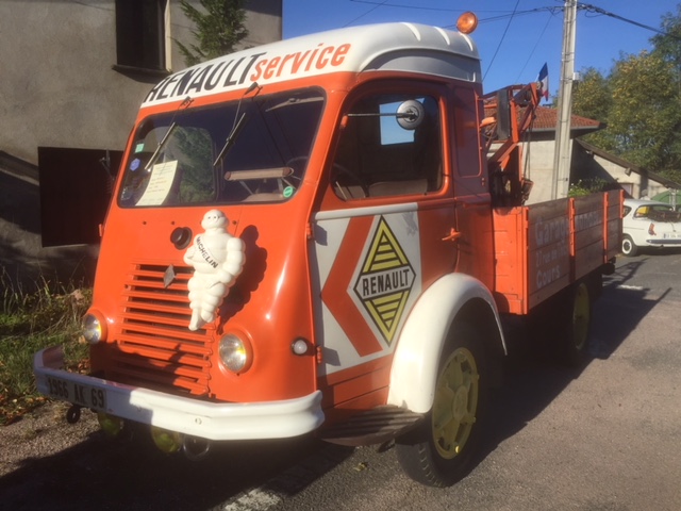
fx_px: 571
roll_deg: -1.8
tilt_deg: -6.1
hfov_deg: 61.7
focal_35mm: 29
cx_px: 340
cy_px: 256
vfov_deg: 48.2
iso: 32
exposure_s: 1/2475
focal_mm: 4.15
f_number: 2.2
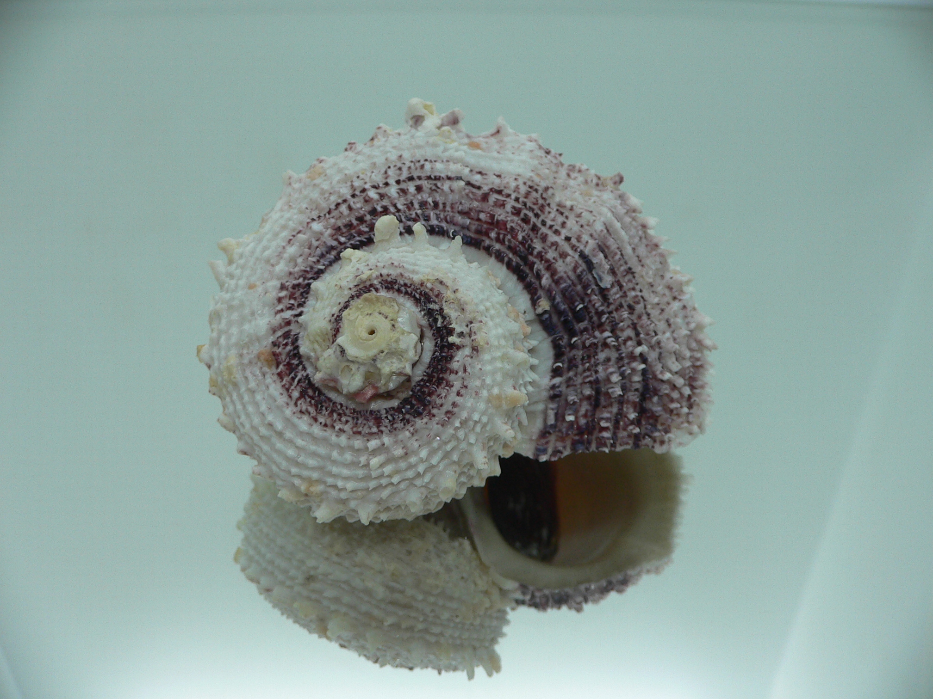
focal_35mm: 35
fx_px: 943
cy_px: 350
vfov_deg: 40.7
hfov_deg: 52.6
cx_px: 466
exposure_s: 1/60
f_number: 2.8
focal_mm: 4.6
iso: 80
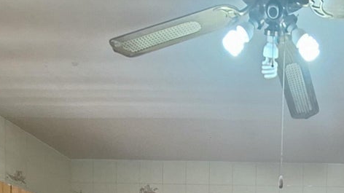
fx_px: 374
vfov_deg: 21.9
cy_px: 319
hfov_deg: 45.4
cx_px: 301
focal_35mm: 41
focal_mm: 1.74
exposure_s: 1/24
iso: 160
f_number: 2.2
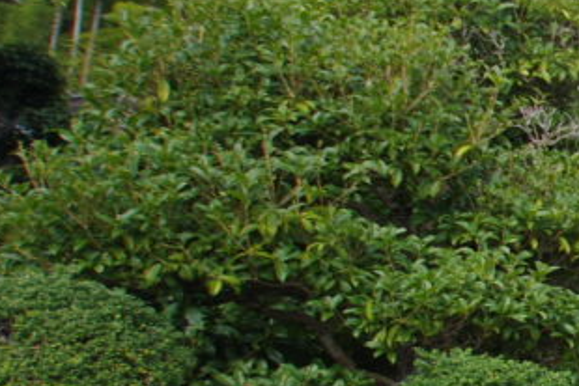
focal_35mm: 58
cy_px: 274
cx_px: 1080
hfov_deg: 21.0
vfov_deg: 23.2
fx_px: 933
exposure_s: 1/500
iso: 100
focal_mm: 10
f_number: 3.5
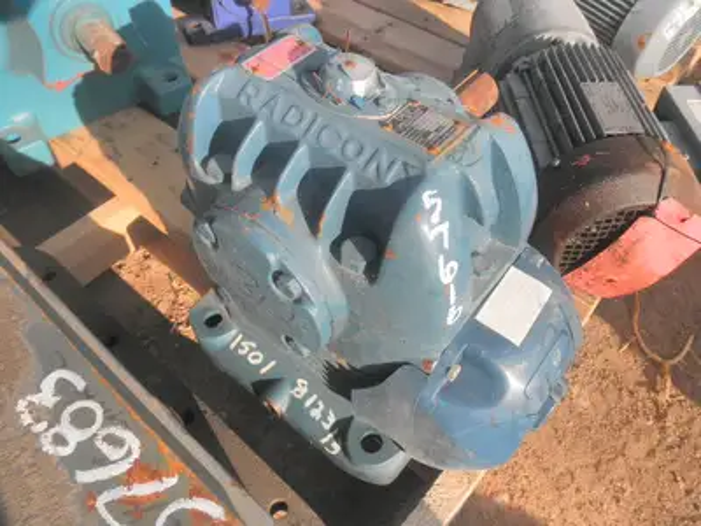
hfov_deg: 63.4
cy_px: 263
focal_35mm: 28
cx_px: 350
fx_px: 567
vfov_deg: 49.7
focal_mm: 5
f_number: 8.5
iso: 64
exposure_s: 1/100
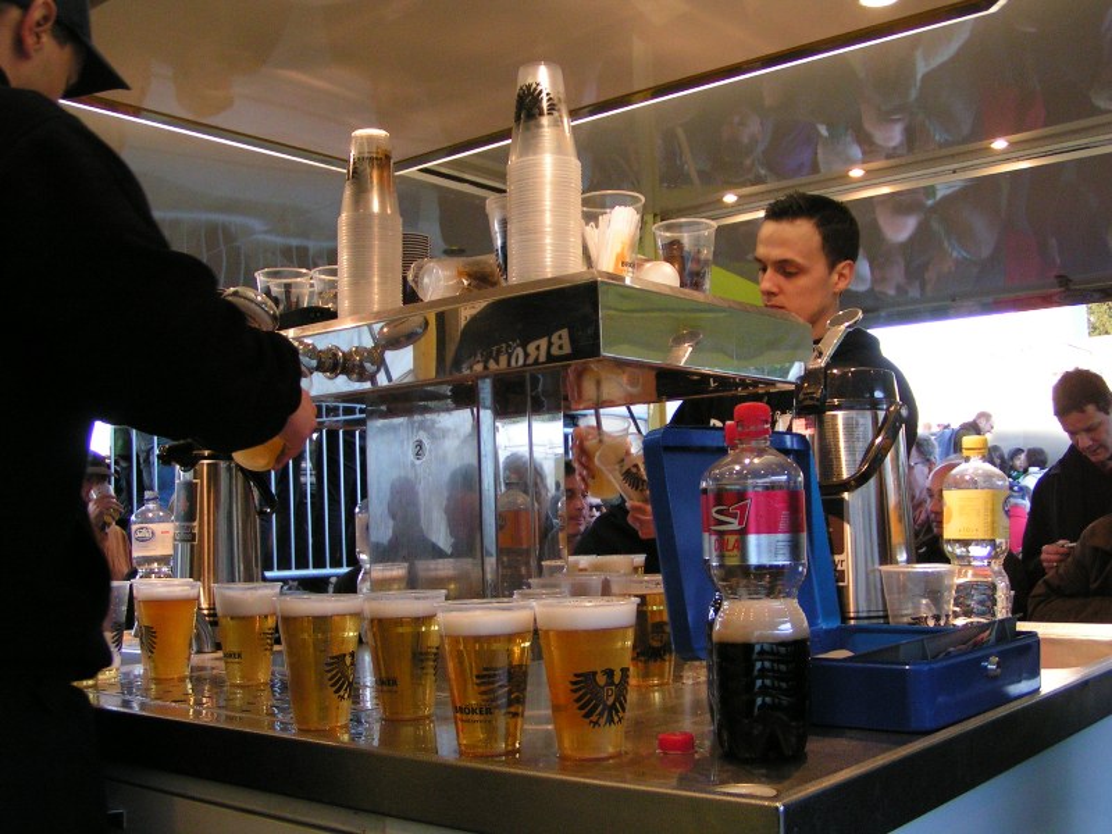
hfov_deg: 49.0
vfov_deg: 37.7
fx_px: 1221
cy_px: 417
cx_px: 556
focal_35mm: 38
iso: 200
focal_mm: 5.8
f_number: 2.8
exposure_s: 1/30
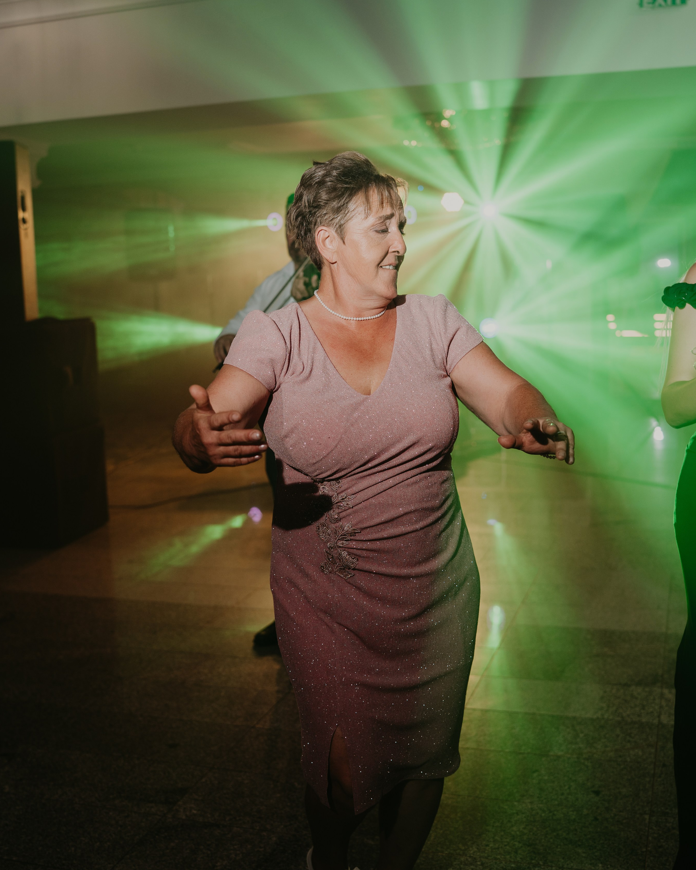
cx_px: 347
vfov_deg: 45.7
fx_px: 1030
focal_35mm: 40
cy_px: 479
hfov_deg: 37.3
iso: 320
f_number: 2.5
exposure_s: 1/200
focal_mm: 35
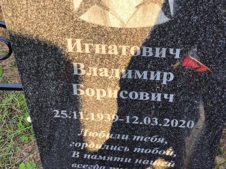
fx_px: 327
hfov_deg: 38.2
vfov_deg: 29.1
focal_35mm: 50
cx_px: 113
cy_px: 84
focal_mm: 4.71
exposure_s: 1/152
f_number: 1.7
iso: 50
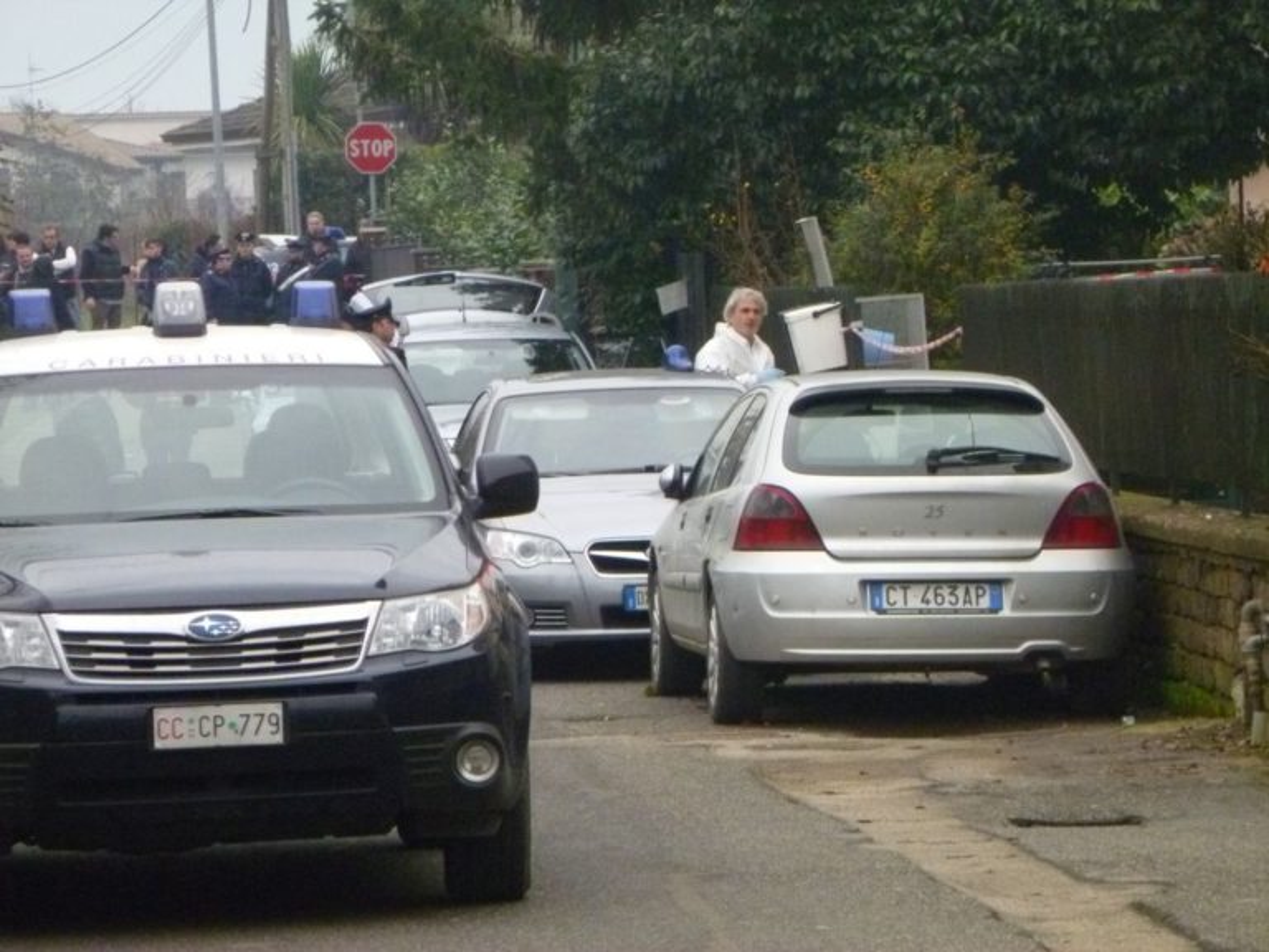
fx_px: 8212
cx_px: 634
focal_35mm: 224
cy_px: 476
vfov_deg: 6.6
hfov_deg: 8.8
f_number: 5.9
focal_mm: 40
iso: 800
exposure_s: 1/500
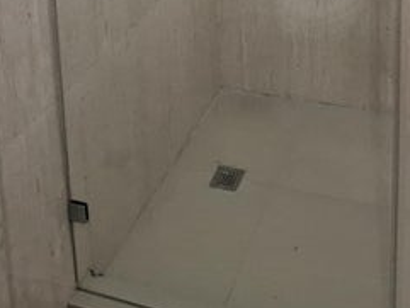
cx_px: 322
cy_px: -202
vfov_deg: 22.7
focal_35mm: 46
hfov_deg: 39.7
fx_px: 545
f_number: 2.2
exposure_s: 1/40
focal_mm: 1.74
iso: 200
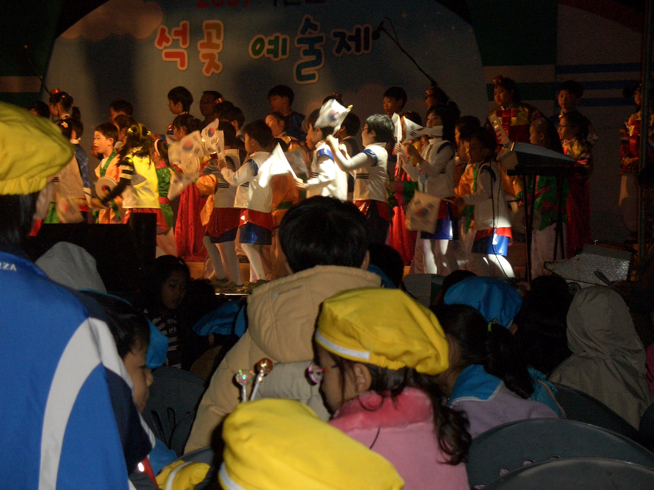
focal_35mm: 132
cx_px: 327
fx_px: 2494
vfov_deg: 11.2
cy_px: 245
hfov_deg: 14.9
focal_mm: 28.4
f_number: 4
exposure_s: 1/60
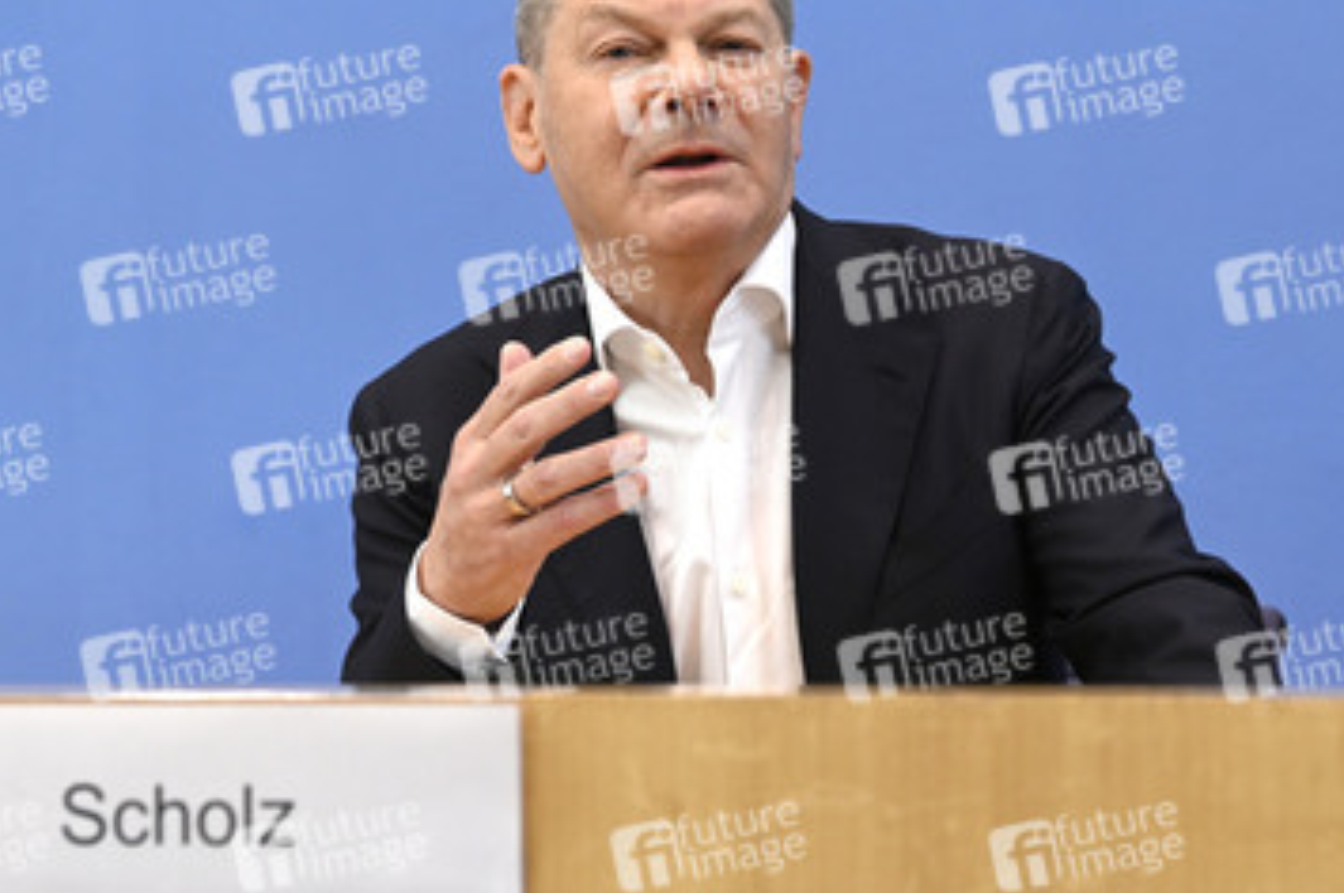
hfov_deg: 20.6
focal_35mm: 99
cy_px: 375
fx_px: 3693
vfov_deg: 13.8
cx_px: 608
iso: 3200
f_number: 5
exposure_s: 1/1000
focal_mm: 78
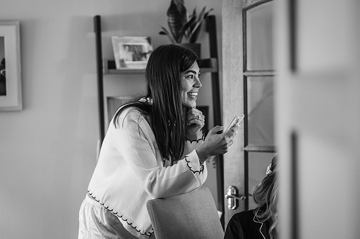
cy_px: 120
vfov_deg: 16.1
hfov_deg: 23.9
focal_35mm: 85
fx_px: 849
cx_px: 180
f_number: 1.8
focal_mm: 85
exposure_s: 1/200
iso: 1100
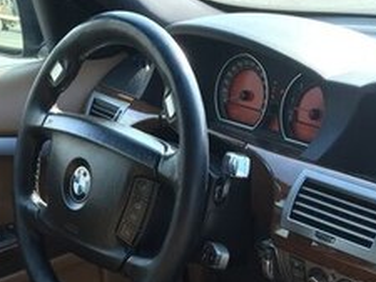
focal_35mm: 85
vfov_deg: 16.1
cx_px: 231
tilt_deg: -31.6
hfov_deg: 23.0
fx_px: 924
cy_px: 408
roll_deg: +0.9
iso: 32
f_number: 2.2
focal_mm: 4.15
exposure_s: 1/116
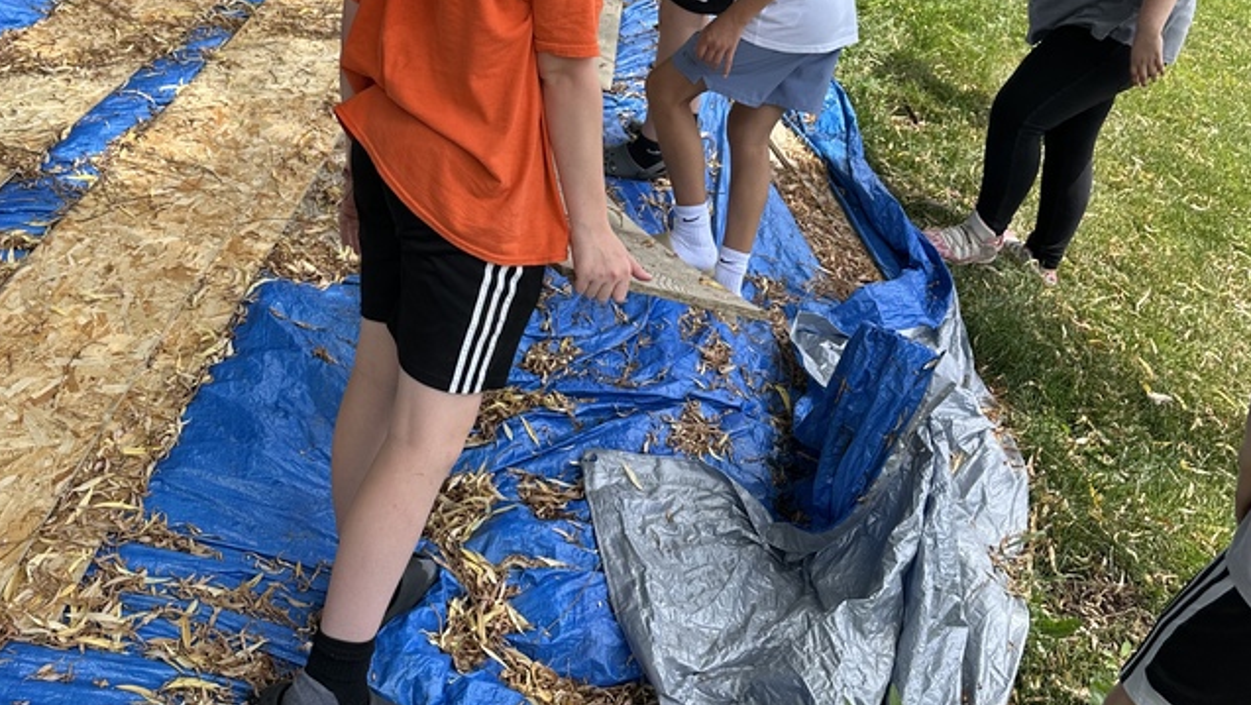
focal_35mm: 42
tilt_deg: -9.0
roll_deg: -15.9
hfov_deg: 48.3
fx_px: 1394
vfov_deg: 27.3
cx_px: 630
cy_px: 57
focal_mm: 6.86
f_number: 1.78
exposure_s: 1/1845
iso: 80
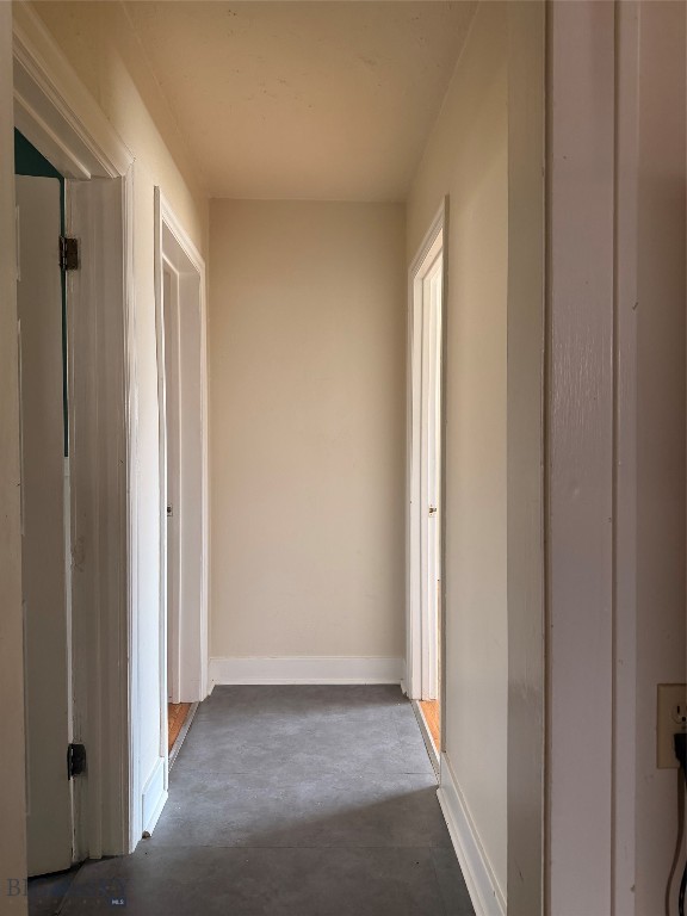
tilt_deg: -1.4
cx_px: 344
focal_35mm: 24
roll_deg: -0.3
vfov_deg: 71.6
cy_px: 458
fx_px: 635
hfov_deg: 56.8
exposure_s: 1/119
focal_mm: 6.76
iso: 200
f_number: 1.78
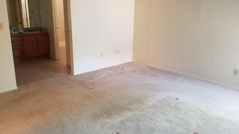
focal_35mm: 29
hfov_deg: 66.1
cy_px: 63
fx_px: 184
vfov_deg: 40.2
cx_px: 117
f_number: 1.7
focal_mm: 4.25
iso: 250
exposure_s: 1/17
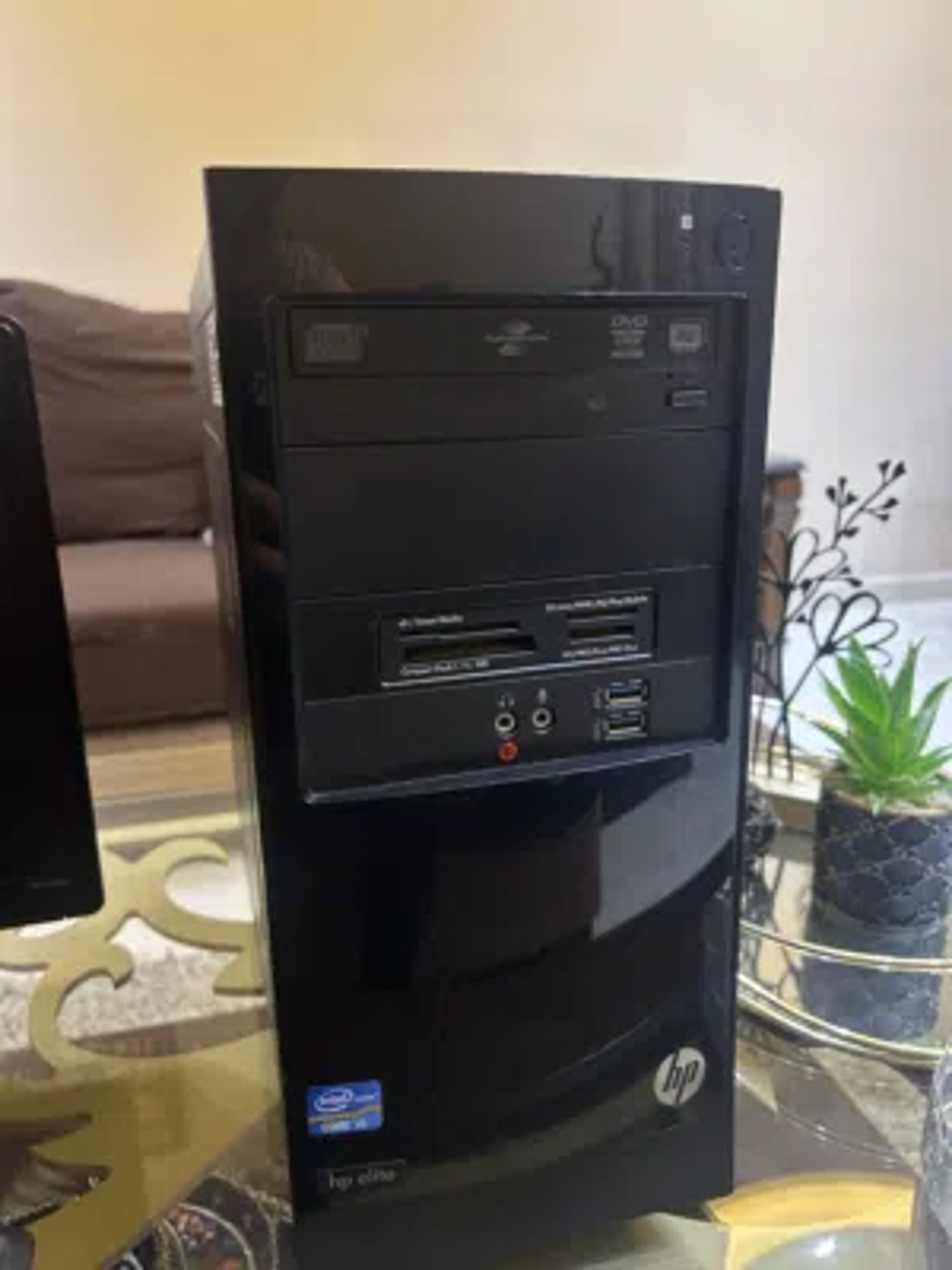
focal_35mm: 26
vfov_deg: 67.3
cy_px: 635
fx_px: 953
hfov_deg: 53.1
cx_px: 476
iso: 500
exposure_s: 1/25
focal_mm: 5.7
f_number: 1.5
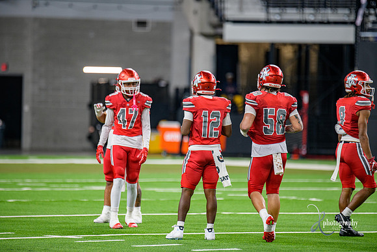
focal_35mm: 300
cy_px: 126
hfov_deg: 6.9
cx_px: 188
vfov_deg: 4.6
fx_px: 3142
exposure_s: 1/400
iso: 1000
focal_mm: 300
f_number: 2.8
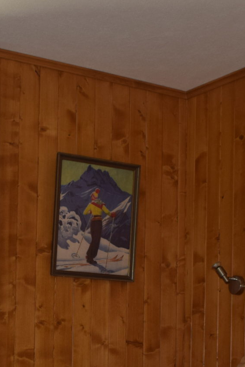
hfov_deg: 16.6
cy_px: 347
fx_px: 837
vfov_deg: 23.9
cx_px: 103
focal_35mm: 82
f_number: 5.6
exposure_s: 1/125
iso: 280
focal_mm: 18
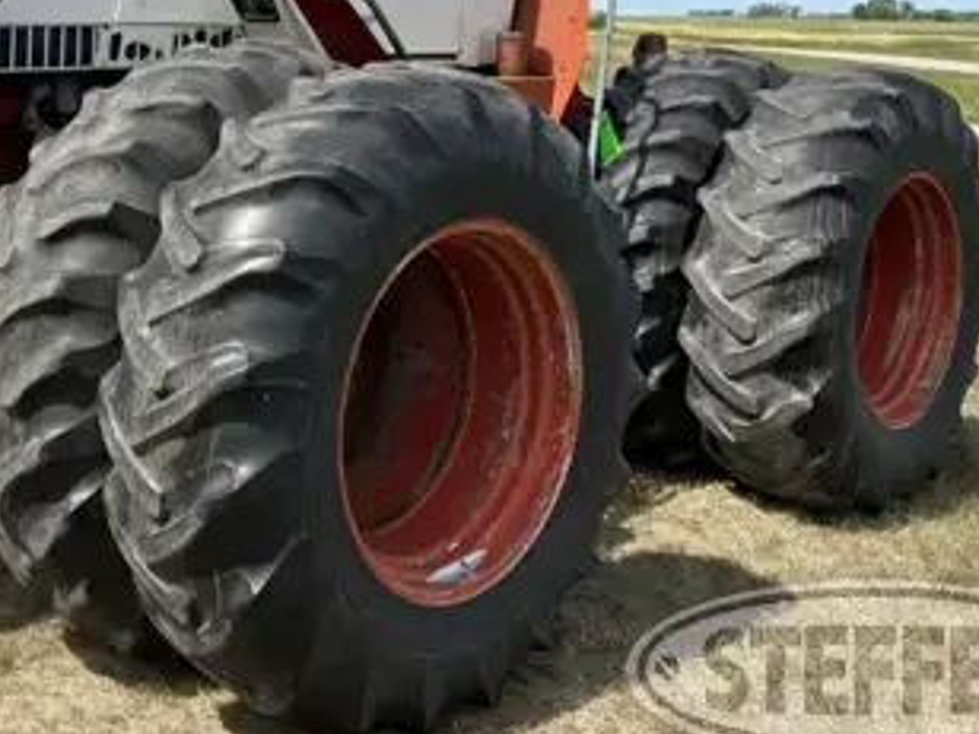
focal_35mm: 54
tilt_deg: -0.1
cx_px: 172
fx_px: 1527
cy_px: 35
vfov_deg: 25.9
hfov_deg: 34.3
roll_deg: -0.8
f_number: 1.5
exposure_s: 1/3571
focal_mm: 5.7
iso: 50
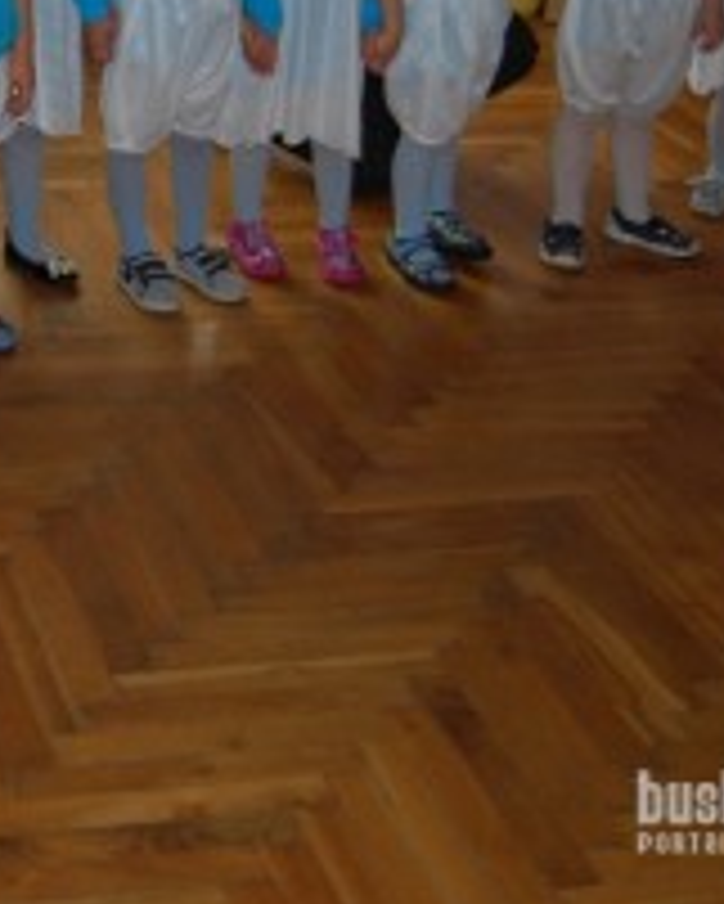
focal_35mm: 84
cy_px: 166
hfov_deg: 17.6
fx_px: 2248
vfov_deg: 22.4
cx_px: -99
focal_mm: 24
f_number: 4
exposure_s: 1/60
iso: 200
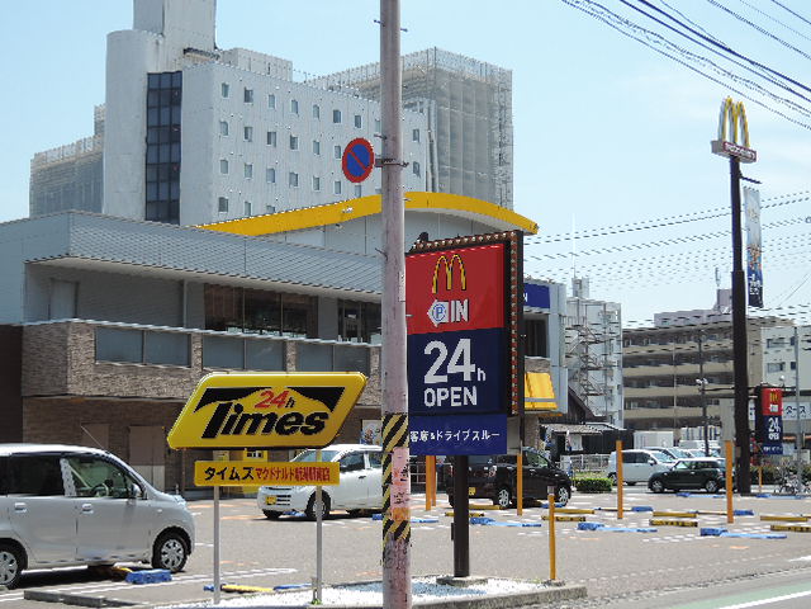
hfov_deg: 32.2
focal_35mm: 60
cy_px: 304
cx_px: 406
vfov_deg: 24.4
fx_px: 1406
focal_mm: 12.8
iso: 80
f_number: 4.7
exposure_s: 1/400
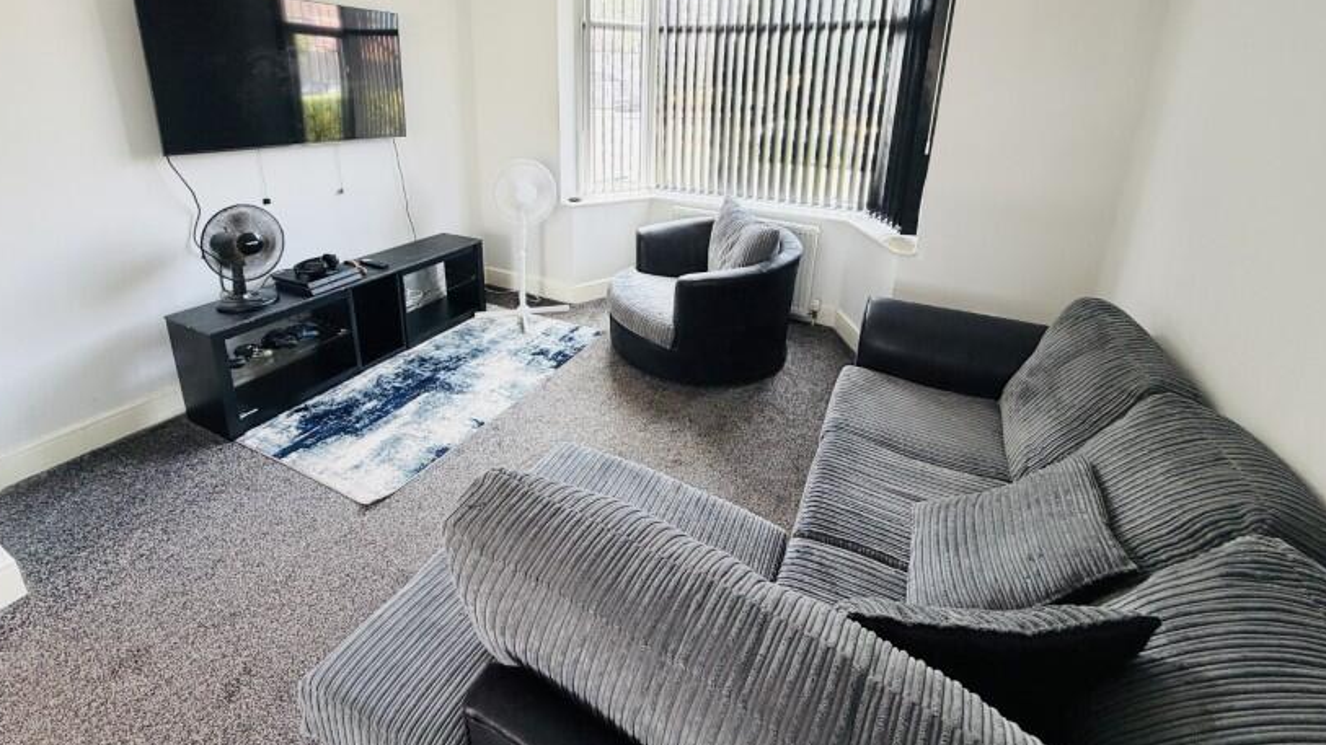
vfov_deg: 64.9
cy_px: 235
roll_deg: -1.5
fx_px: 562
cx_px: 645
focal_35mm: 16
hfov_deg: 99.4
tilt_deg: -15.1
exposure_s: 1/121
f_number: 2.2
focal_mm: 2.22
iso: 160
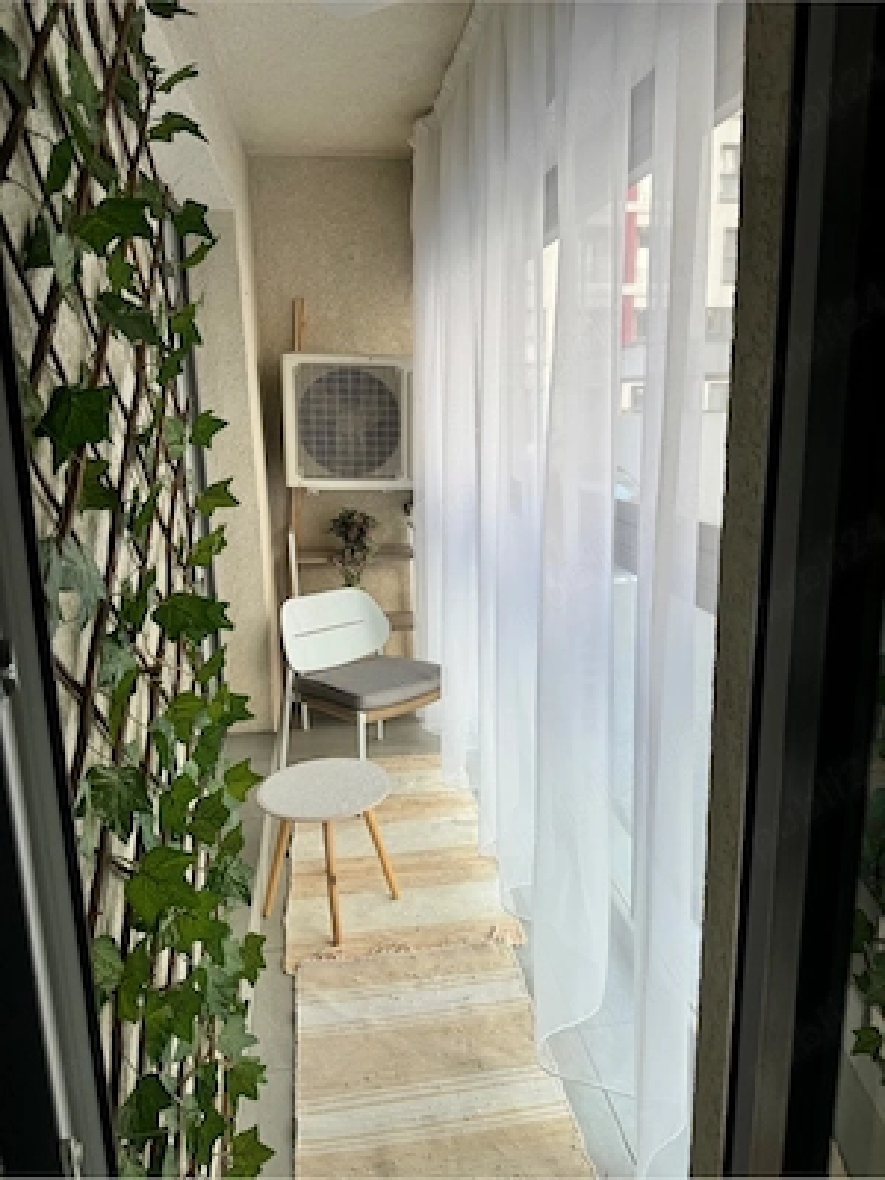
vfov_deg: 71.6
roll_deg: +1.5
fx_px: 818
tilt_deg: -10.6
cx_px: 442
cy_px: 590
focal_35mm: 24
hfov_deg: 56.8
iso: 64
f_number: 1.78
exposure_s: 1/209
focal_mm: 6.76
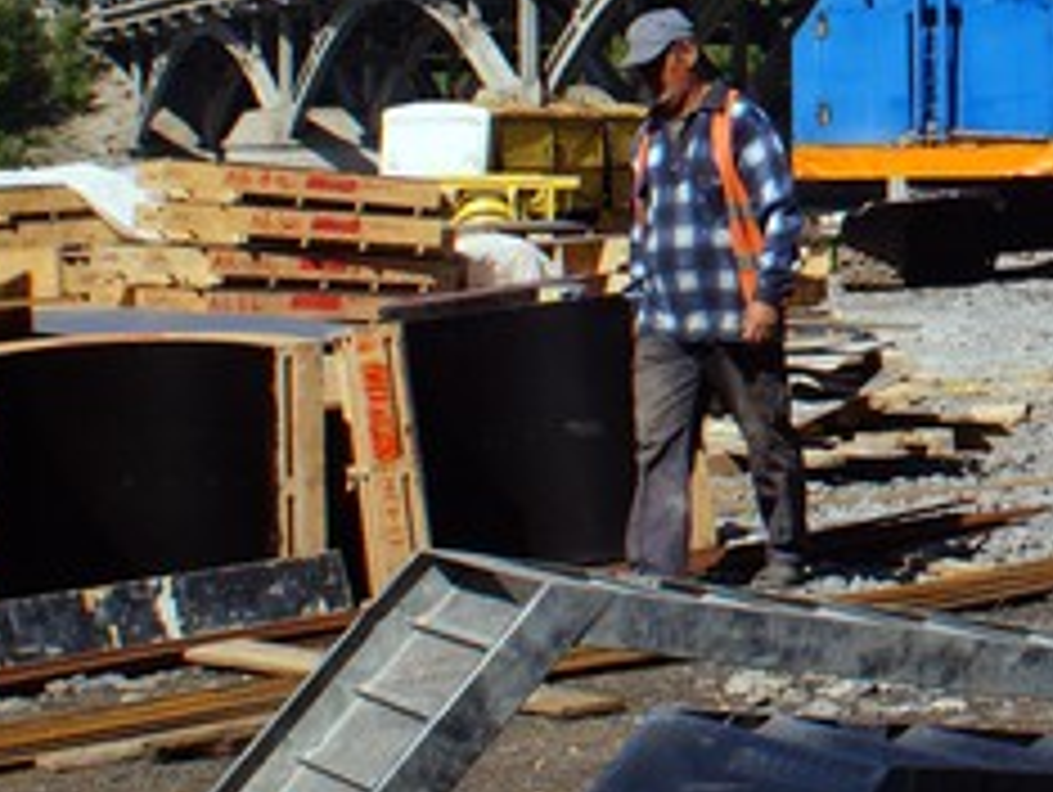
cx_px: 1440
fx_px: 3410
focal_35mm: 112
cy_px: -52
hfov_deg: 16.4
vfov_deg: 13.0
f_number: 11
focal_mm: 26
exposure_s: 1/200
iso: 100
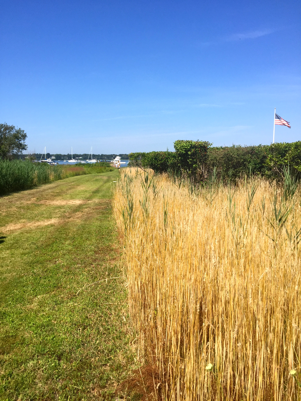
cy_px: 200
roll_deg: +1.8
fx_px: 336
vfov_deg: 61.7
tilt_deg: -6.6
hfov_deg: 48.2
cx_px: 150
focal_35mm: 29
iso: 32
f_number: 2.2
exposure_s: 1/2083
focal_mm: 4.15
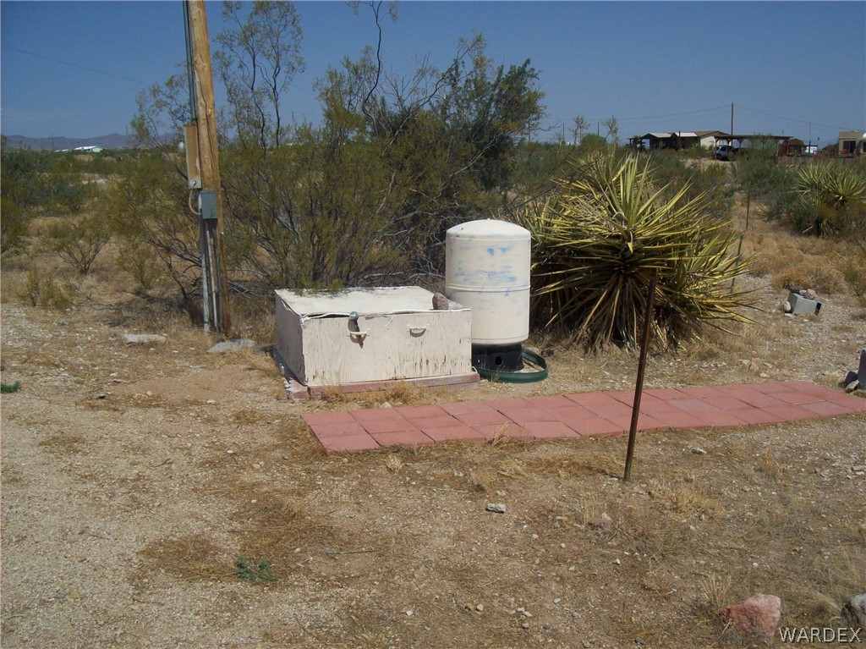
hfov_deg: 51.4
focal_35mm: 36
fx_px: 900
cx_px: 433
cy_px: 324
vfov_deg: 39.6
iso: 80
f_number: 4.8
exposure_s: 1/1377
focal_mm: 6
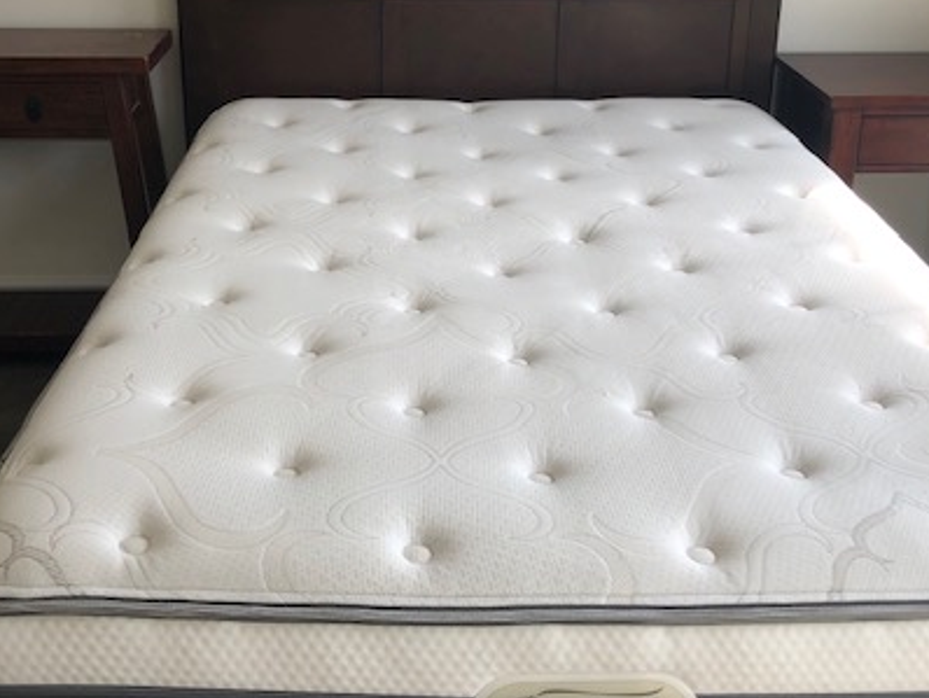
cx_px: 460
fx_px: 1208
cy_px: 236
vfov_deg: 32.0
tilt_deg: -20.3
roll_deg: -0.3
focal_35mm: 45
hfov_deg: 42.1
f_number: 1.8
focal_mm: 3.99
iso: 20
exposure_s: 1/261
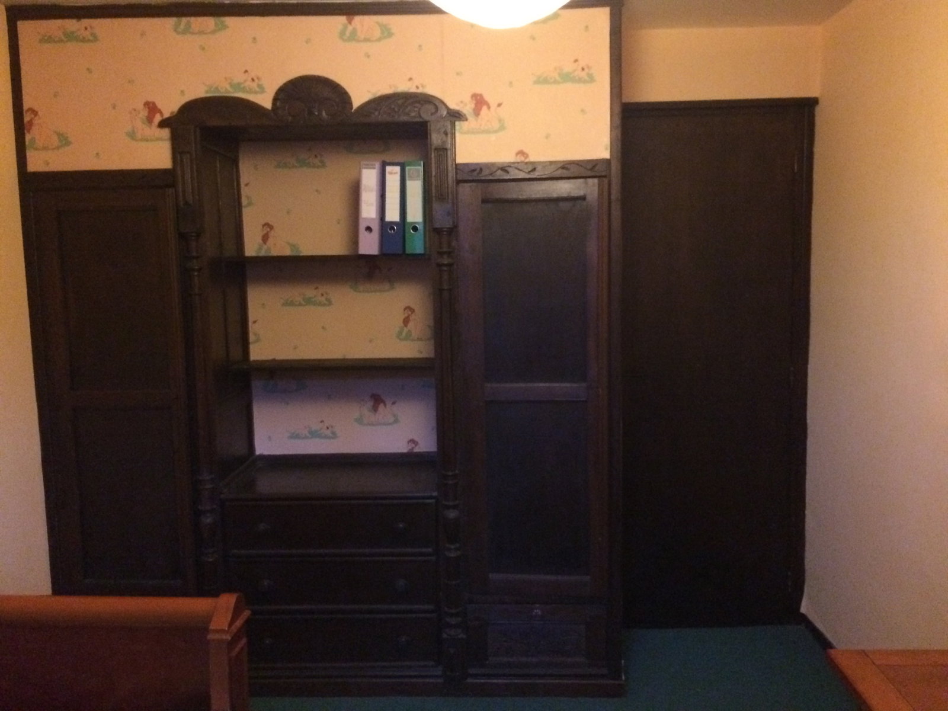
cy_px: 356
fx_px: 794
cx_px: 474
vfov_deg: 48.2
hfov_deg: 61.7
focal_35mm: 29
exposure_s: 1/17
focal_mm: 4.15
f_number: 2.2
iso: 640
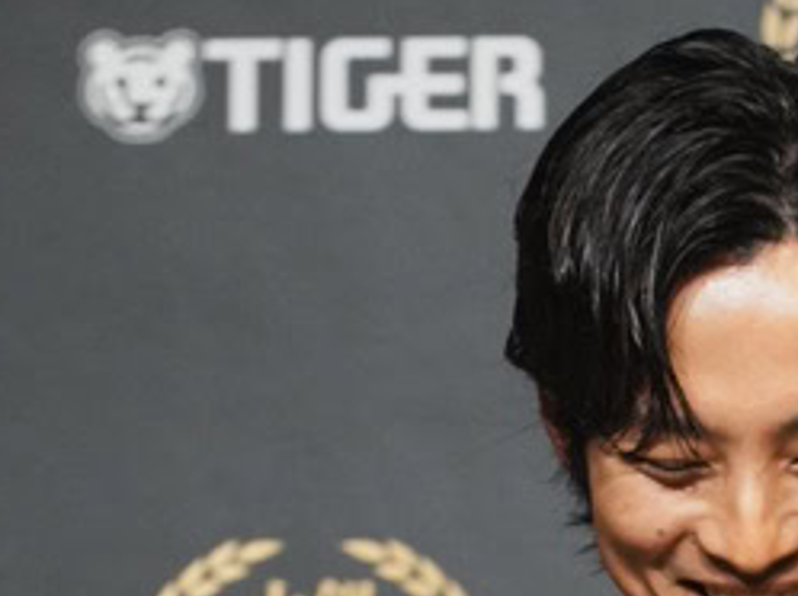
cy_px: 1445
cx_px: 734
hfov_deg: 2.4
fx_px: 19313
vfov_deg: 1.8
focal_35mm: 839
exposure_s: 1/200
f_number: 2.8
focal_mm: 200
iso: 1250
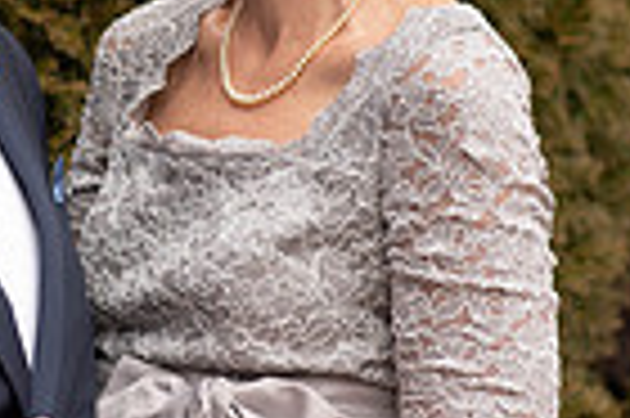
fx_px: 6170
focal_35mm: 353
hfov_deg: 5.8
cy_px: 74
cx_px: -14
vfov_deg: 3.9
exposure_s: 1/125
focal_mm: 85
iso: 100
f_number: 2.5
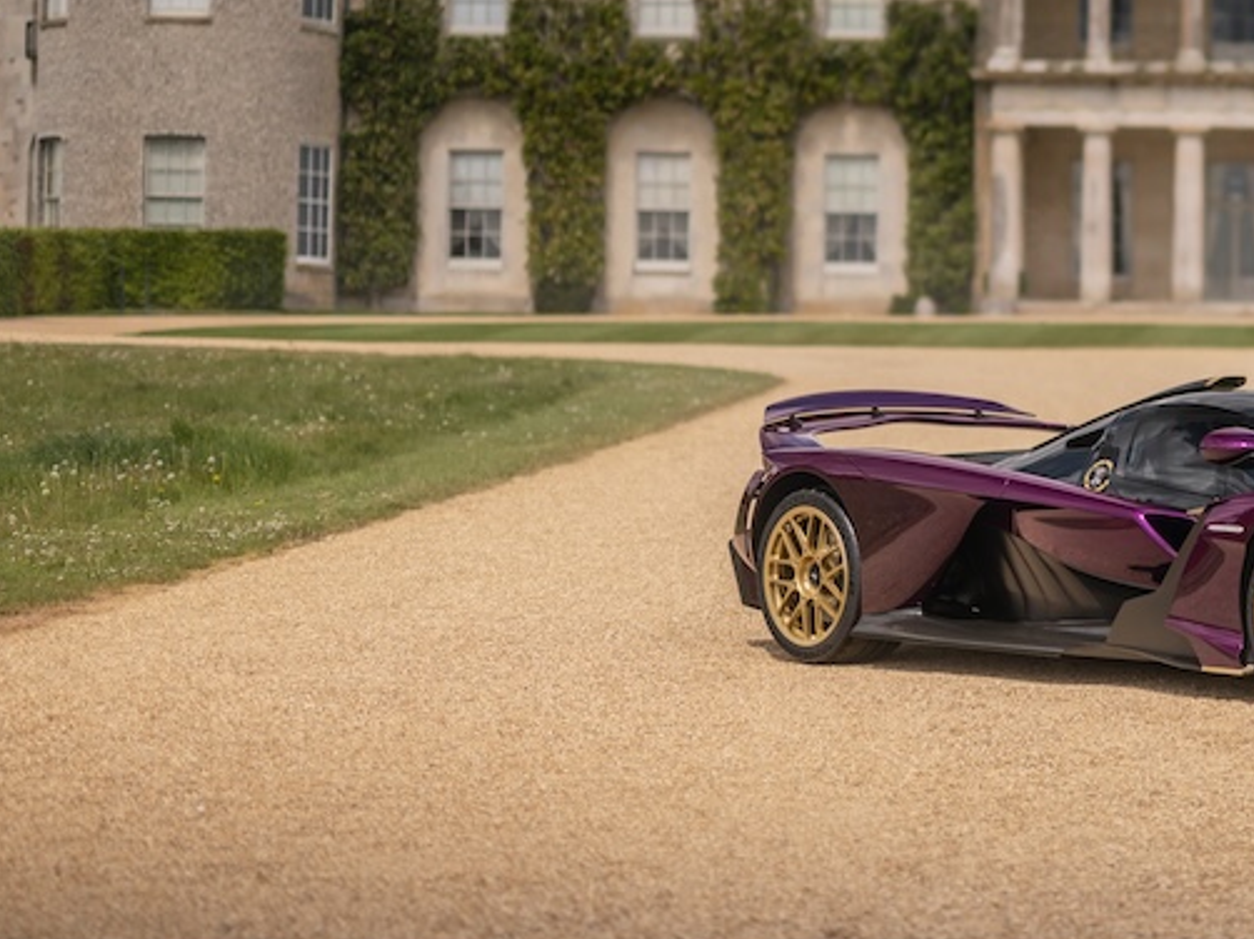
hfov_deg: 16.8
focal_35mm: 115
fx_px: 4164
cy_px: 212
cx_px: 1224
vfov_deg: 12.8
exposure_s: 1/1600
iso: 32
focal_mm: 50
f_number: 1.2
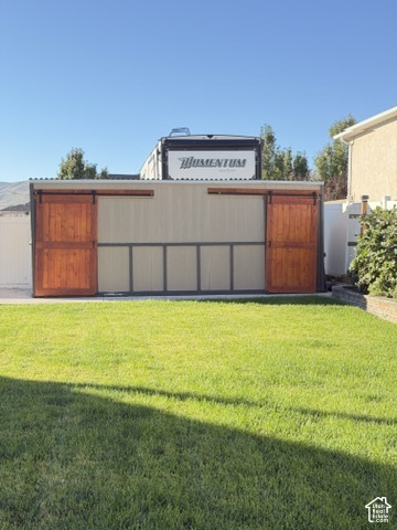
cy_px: 265
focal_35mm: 48
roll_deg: -1.5
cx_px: 198
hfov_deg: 30.3
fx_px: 734
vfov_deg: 39.7
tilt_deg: -1.9
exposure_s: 1/1055
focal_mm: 6.76
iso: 100
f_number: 1.78
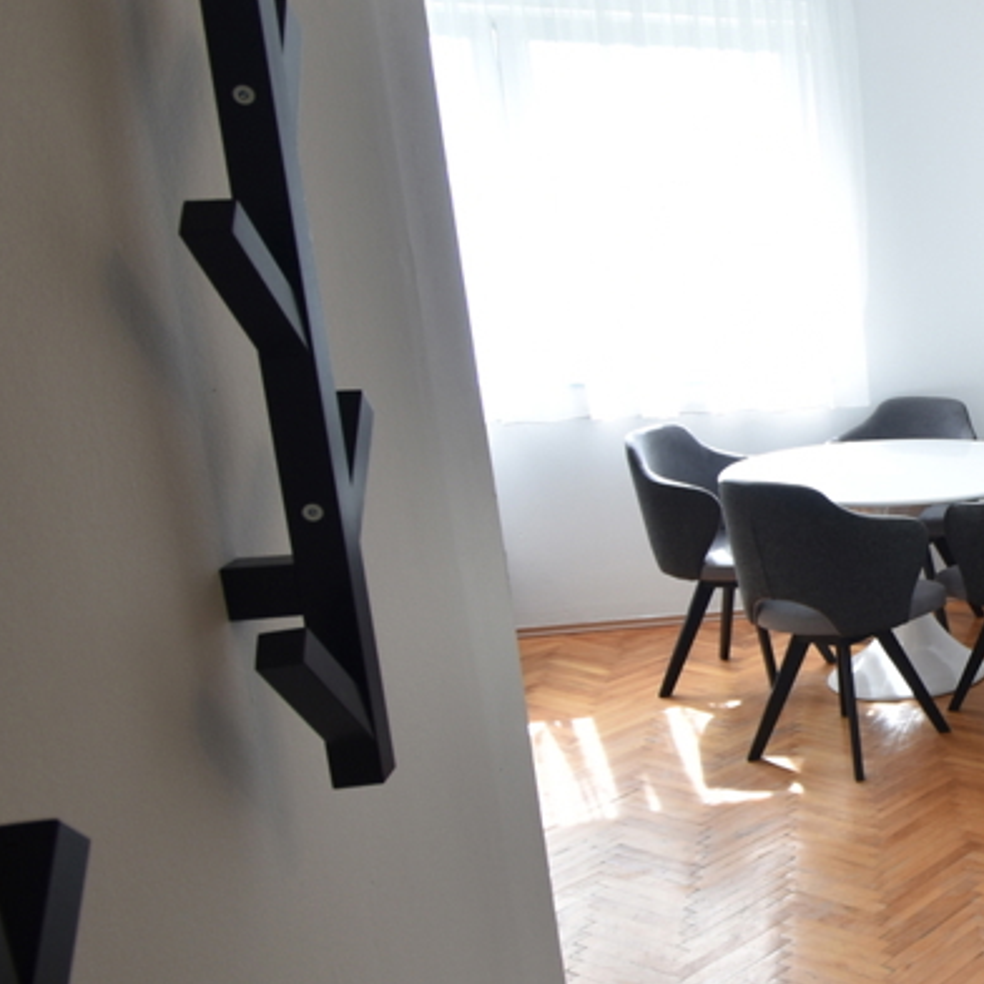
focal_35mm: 39
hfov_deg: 30.8
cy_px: 555
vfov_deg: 42.8
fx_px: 1254
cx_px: 1353
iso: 100
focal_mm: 10
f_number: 4.5
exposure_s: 1/40
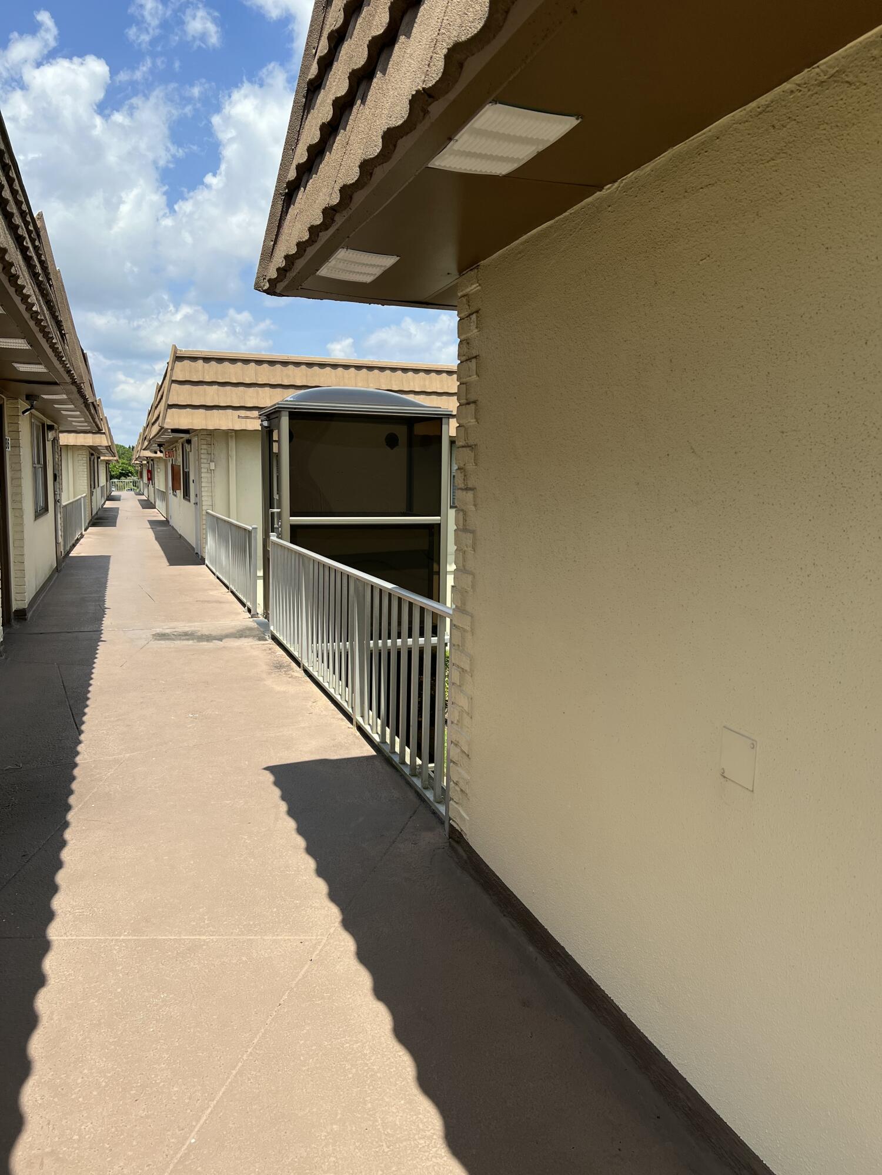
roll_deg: +0.2
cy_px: 588
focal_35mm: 26
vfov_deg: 67.3
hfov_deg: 53.1
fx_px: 883
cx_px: 441
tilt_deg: -6.6
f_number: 1.5
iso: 50
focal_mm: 5.7
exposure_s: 1/3077
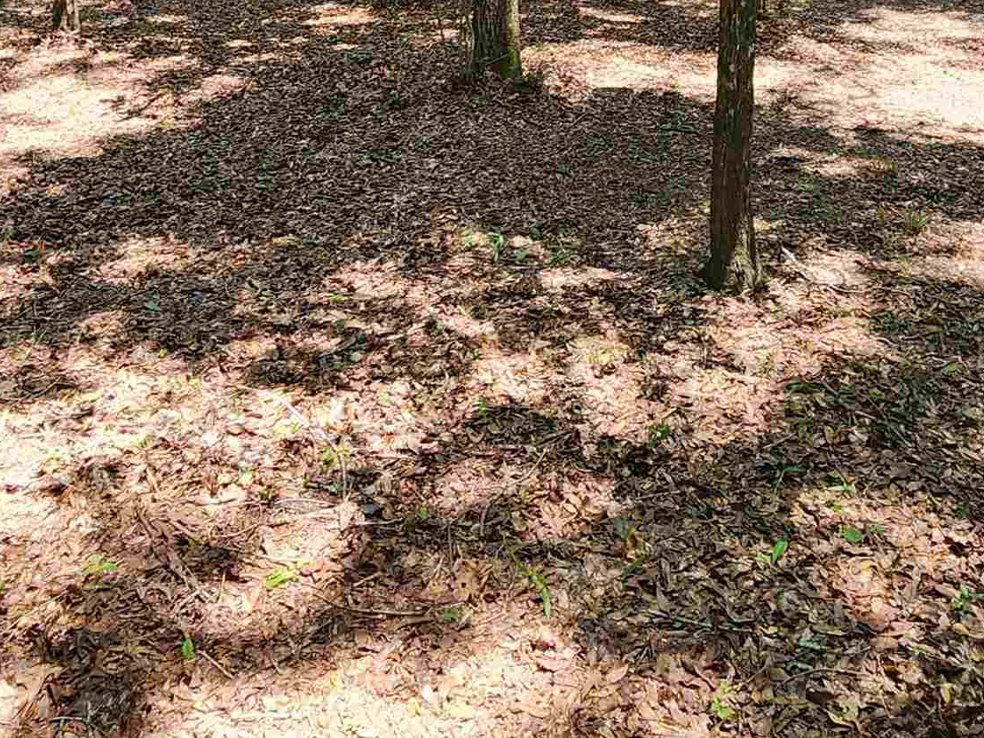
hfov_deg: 51.3
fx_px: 1023
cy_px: -149
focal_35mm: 36
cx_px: 458
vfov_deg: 32.6
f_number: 2.2
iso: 50
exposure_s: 1/132
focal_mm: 2.2
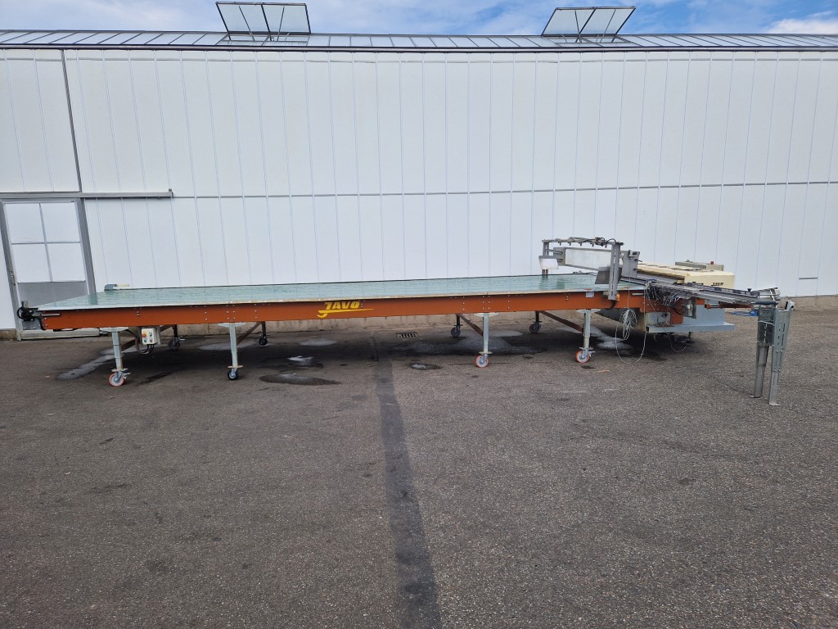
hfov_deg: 73.9
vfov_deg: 58.9
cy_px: 314
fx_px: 557
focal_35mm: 23
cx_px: 419
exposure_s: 1/1812
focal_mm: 5.4
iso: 50
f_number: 1.8
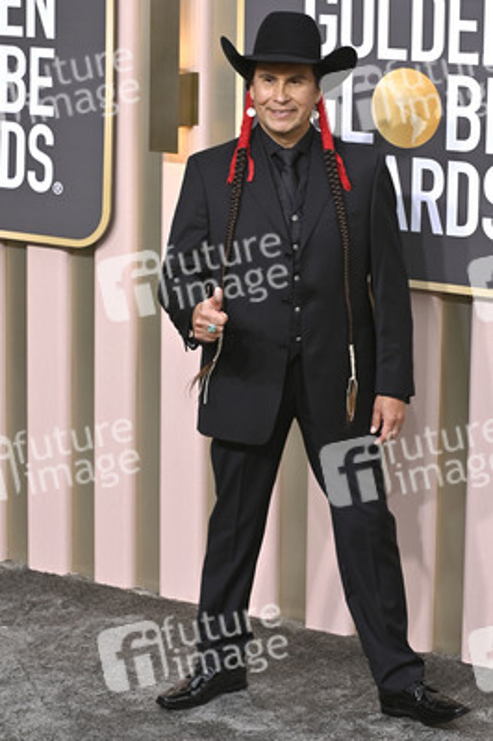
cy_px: 370
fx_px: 1955
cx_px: 246
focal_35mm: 95
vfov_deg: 21.5
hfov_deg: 14.4
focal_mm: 95
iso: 800
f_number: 8
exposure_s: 1/640
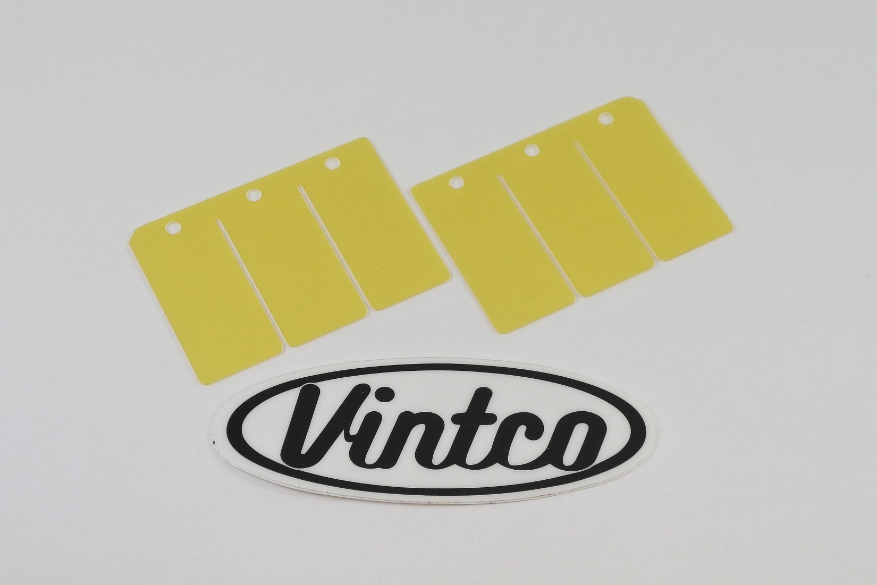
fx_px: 1121
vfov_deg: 29.3
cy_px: 292
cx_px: 438
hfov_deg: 42.7
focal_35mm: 46
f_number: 4.5
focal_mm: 17.2
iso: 400
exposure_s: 1/160
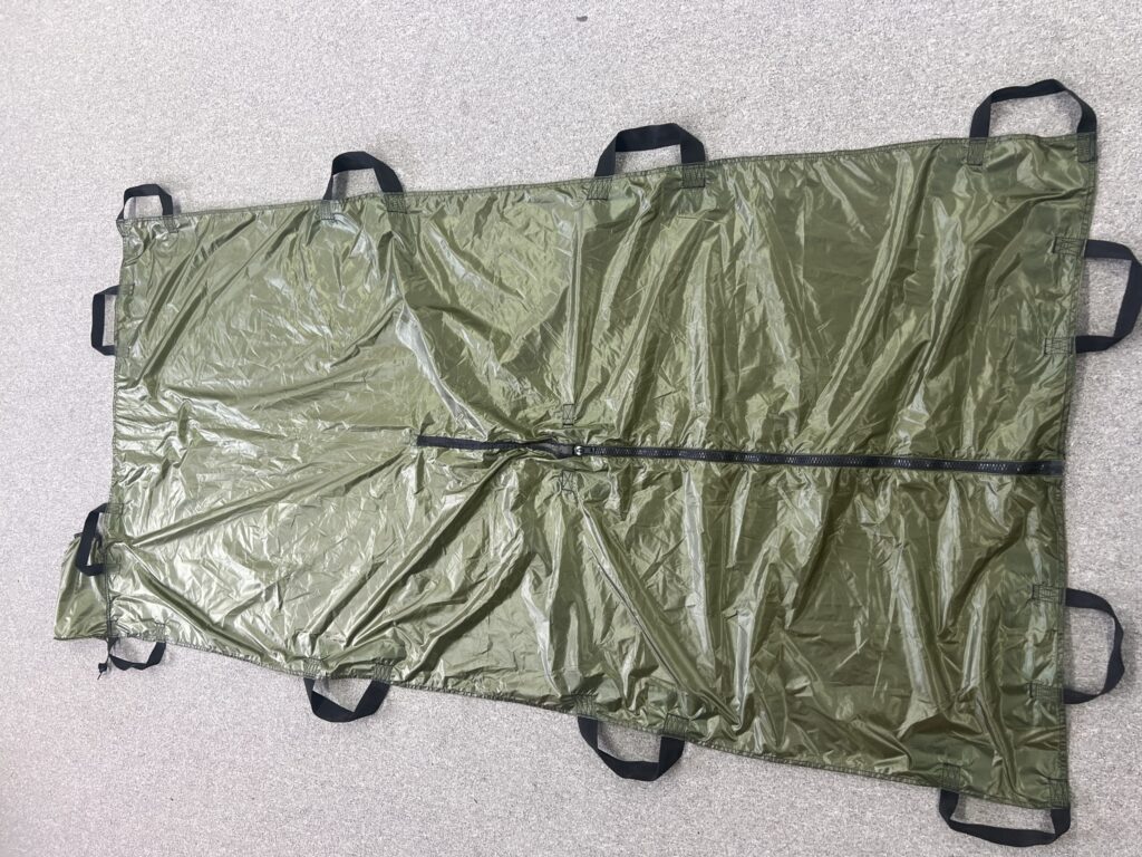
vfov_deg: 53.1
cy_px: 428
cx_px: 571
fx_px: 858
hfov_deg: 67.3
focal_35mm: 26
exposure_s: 1/100
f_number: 1.5
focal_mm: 5.7
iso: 125
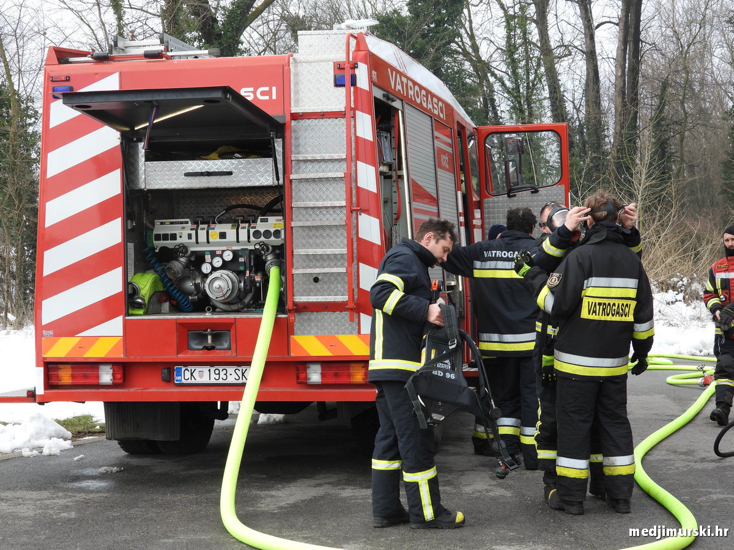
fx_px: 1590
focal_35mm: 75
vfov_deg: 19.6
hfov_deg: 26.0
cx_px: 367
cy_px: 275
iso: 100
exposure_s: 1/500
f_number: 3.5
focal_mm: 13.5
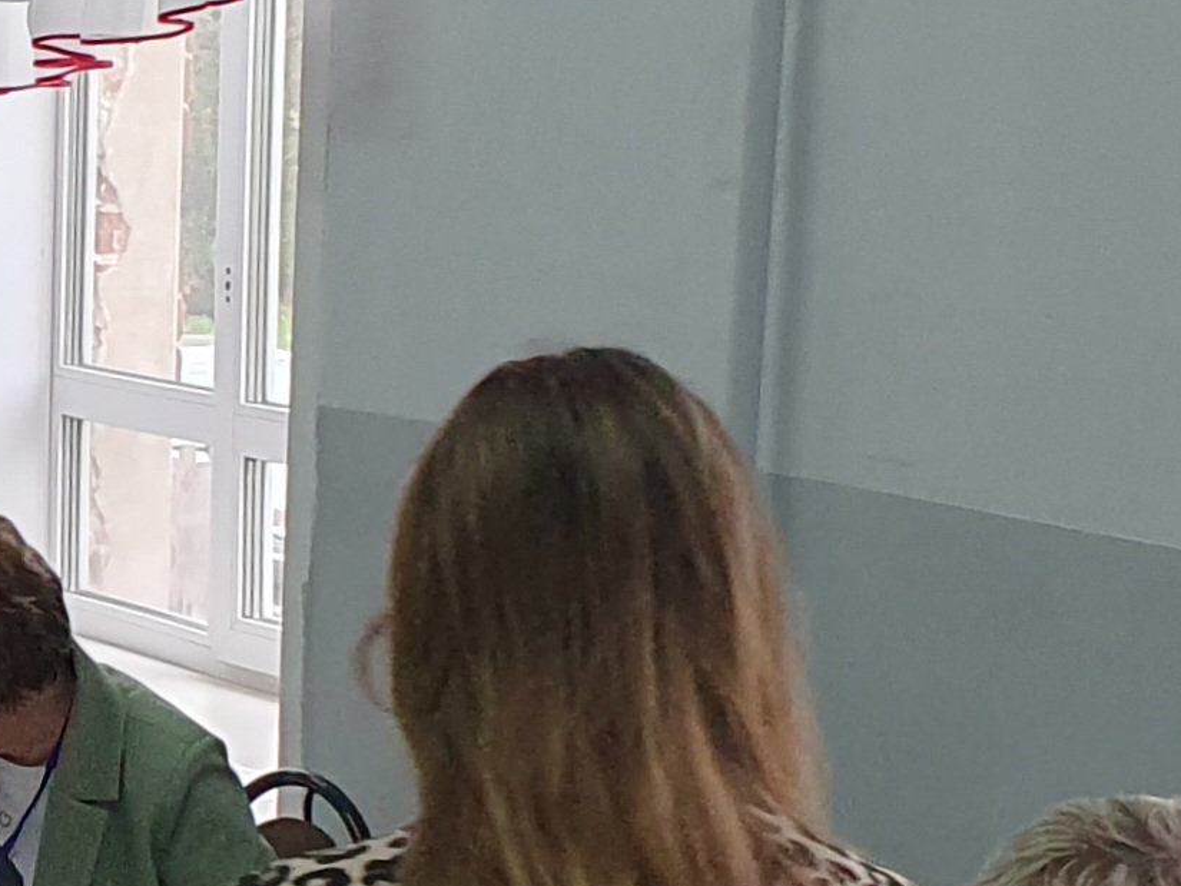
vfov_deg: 12.4
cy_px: 620
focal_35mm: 119
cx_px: -479
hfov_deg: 15.5
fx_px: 4061
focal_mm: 4.32
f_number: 2.4
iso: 250
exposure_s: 1/100
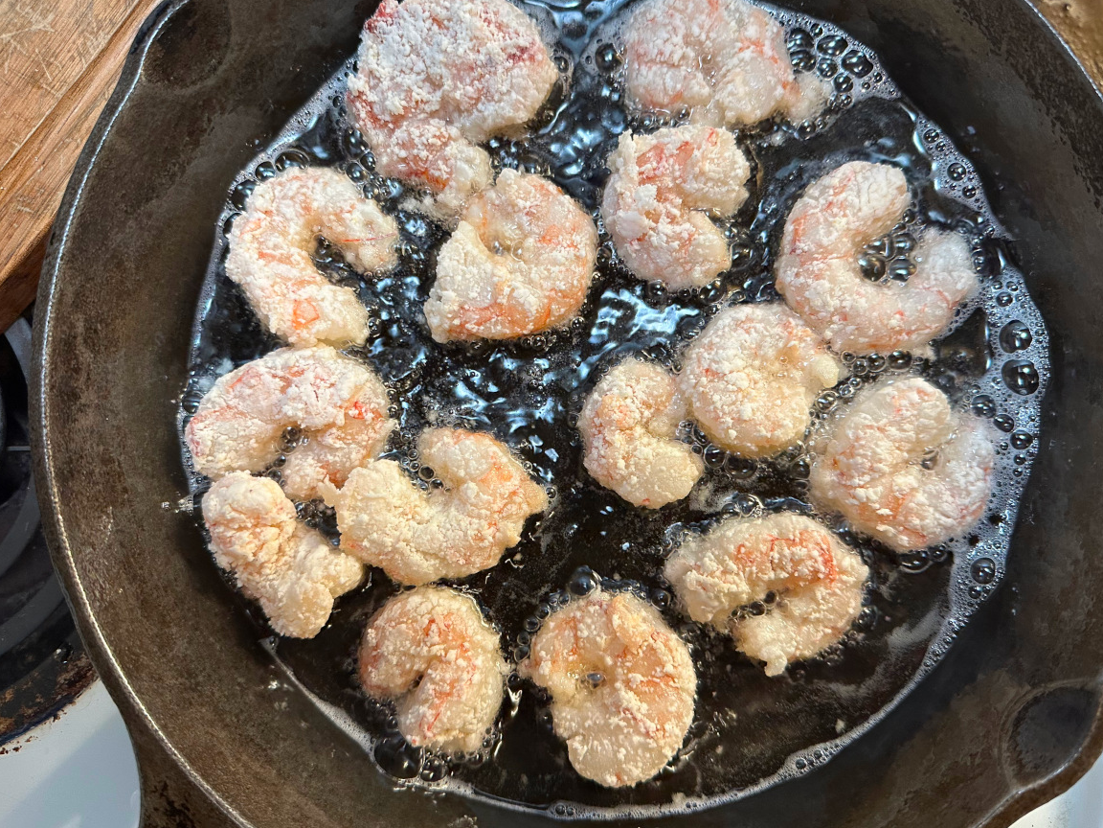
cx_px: 554
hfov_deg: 69.4
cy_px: 417
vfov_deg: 54.9
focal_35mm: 25
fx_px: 797
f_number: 1.78
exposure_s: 1/60
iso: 250
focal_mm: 6.86
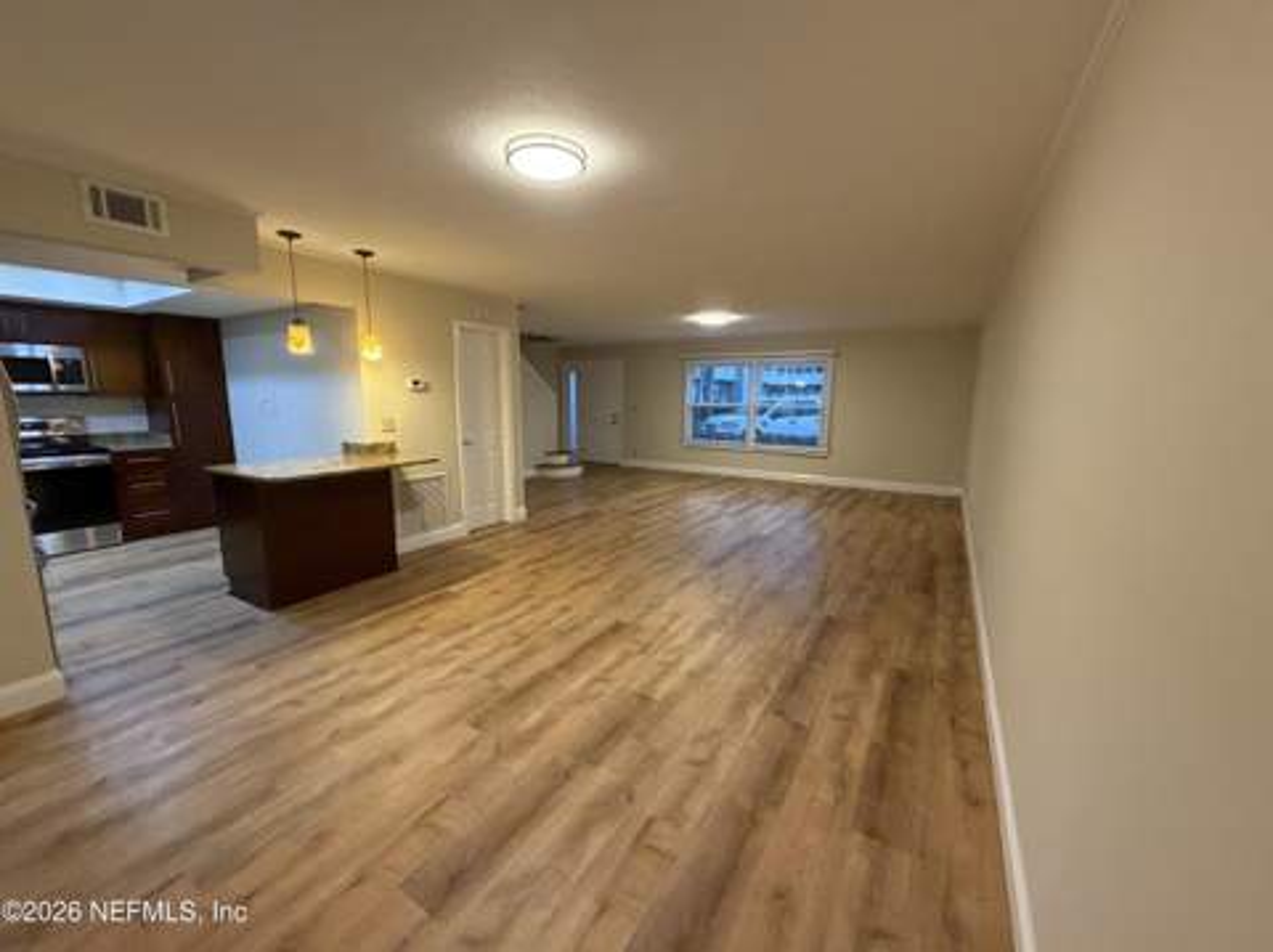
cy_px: 476
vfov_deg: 85.6
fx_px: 514
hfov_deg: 102.1
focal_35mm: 14
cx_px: 636
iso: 500
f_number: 2.2
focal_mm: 2.22
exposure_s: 1/60
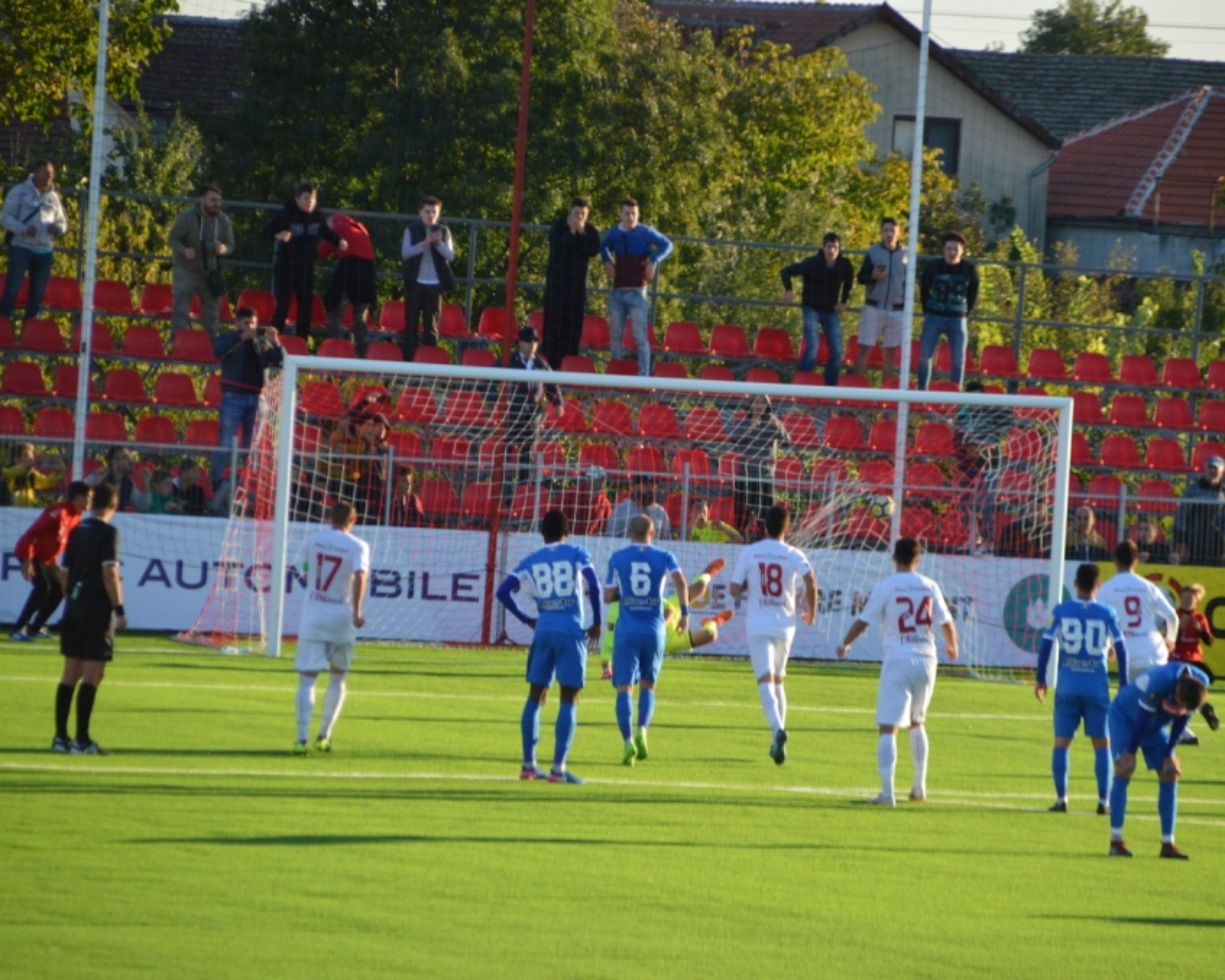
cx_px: 713
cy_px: 489
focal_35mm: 298
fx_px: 10791
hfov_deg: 6.5
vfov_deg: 5.2
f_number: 6.3
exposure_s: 1/500
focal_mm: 175
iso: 1000
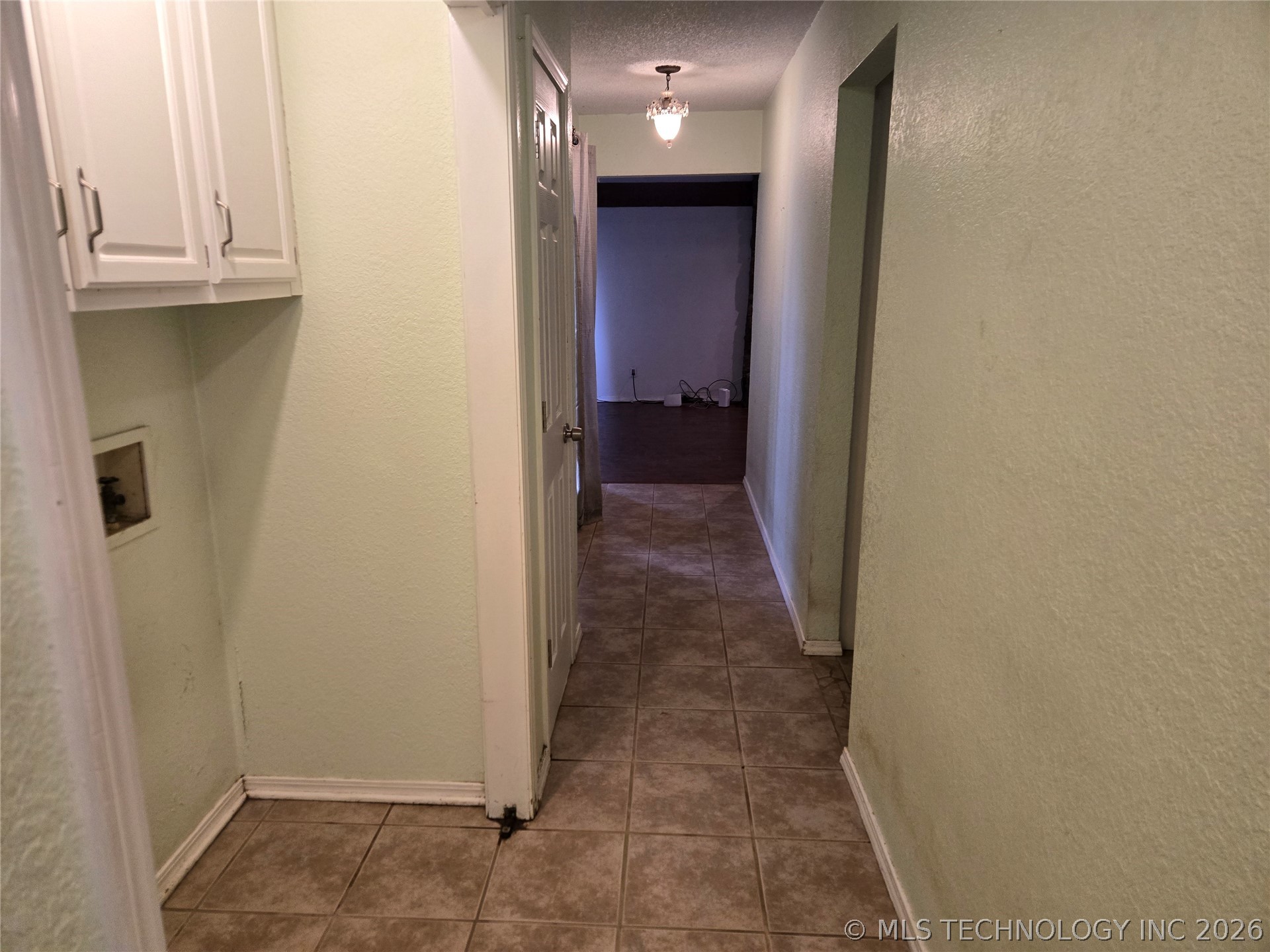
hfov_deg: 73.9
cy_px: 476
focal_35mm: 23
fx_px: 844
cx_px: 635
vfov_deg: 58.9
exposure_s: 1/120
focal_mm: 5.4
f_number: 1.8
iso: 400
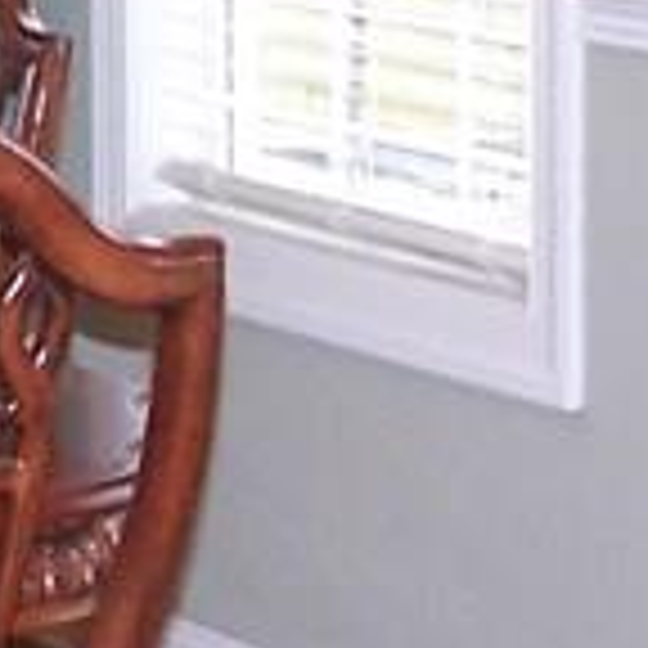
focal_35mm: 239
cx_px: -486
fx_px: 5062
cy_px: 9
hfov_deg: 7.1
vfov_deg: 7.3
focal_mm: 6.3
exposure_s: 1/60
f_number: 2.8
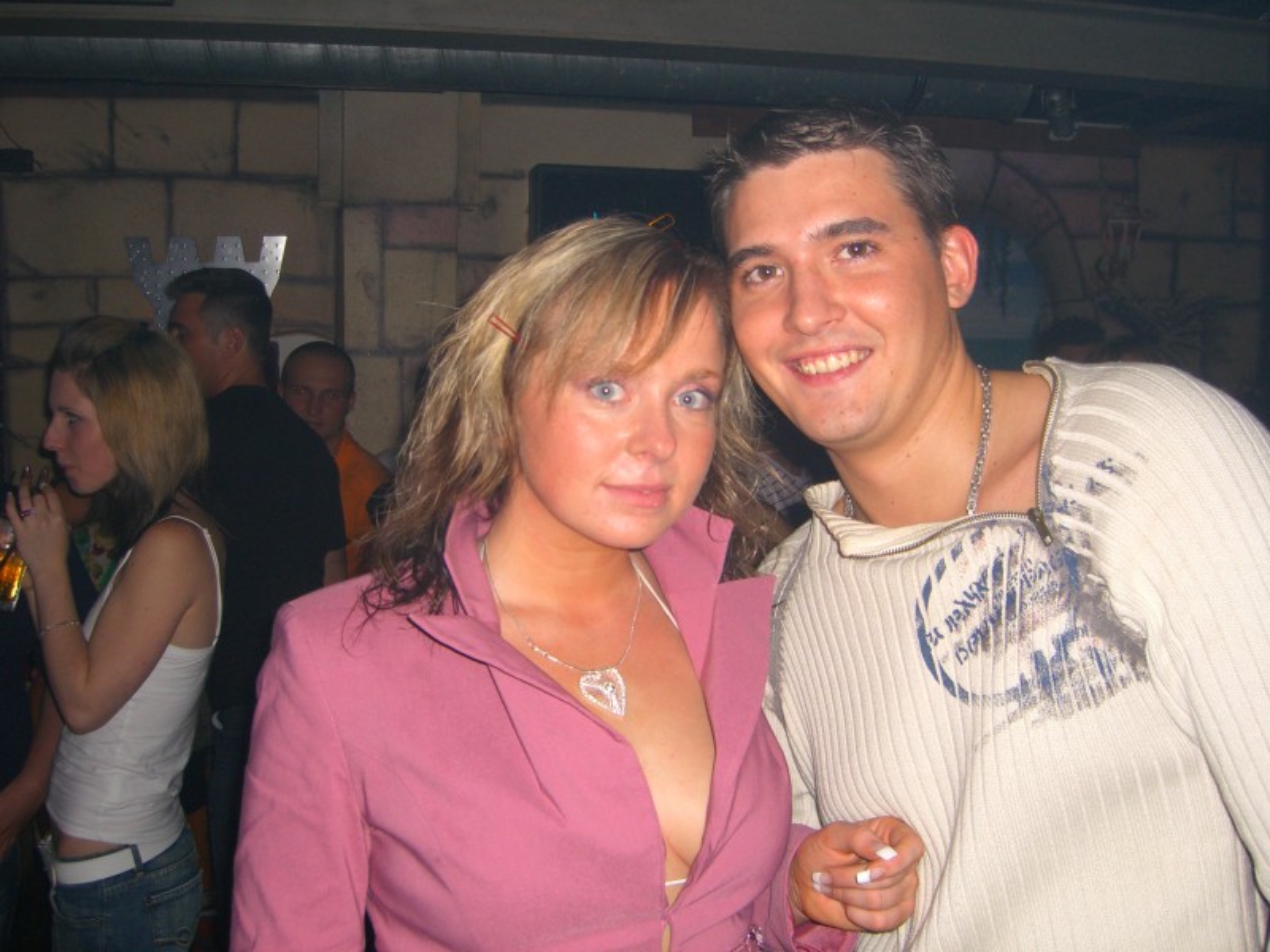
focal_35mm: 38
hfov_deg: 49.0
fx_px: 1394
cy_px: 476
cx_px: 635
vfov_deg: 37.7
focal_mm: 7.9
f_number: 2.8
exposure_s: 1/60
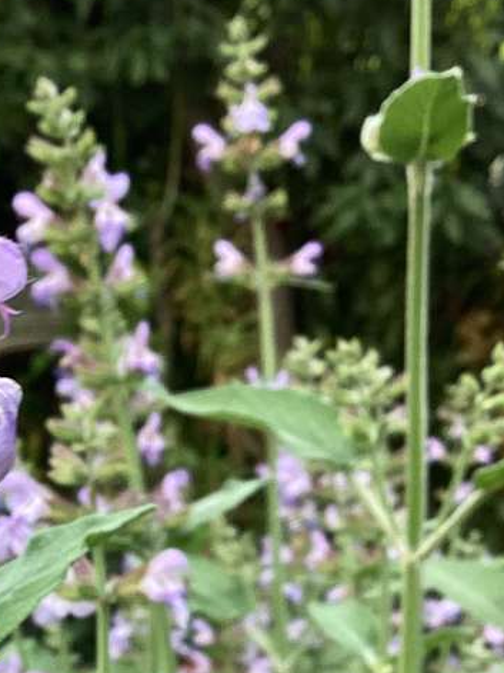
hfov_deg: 18.3
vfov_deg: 24.1
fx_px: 1534
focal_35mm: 79
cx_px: 30
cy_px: 584
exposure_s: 1/120
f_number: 2.4
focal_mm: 3.3
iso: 50
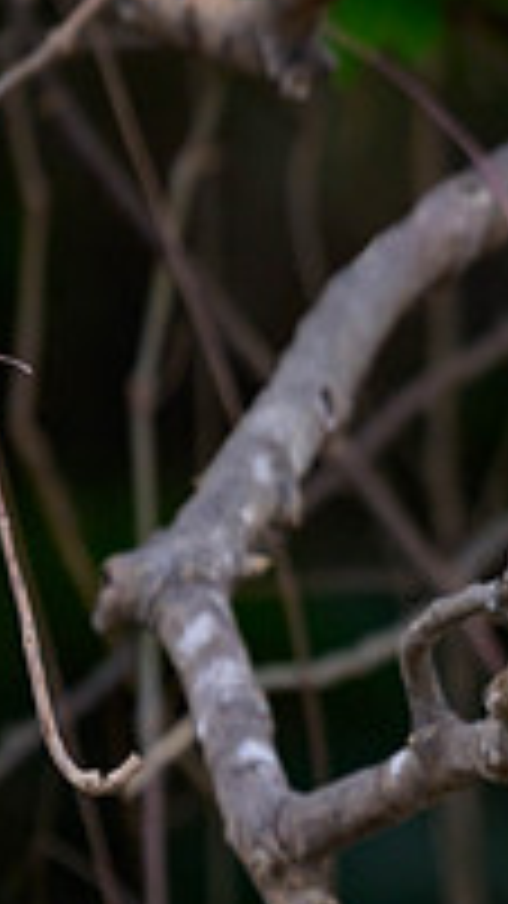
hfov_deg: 0.6
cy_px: 398
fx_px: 44895
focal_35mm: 1874
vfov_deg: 1.2
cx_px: 1235
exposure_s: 1/2000
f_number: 4
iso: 500
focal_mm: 560
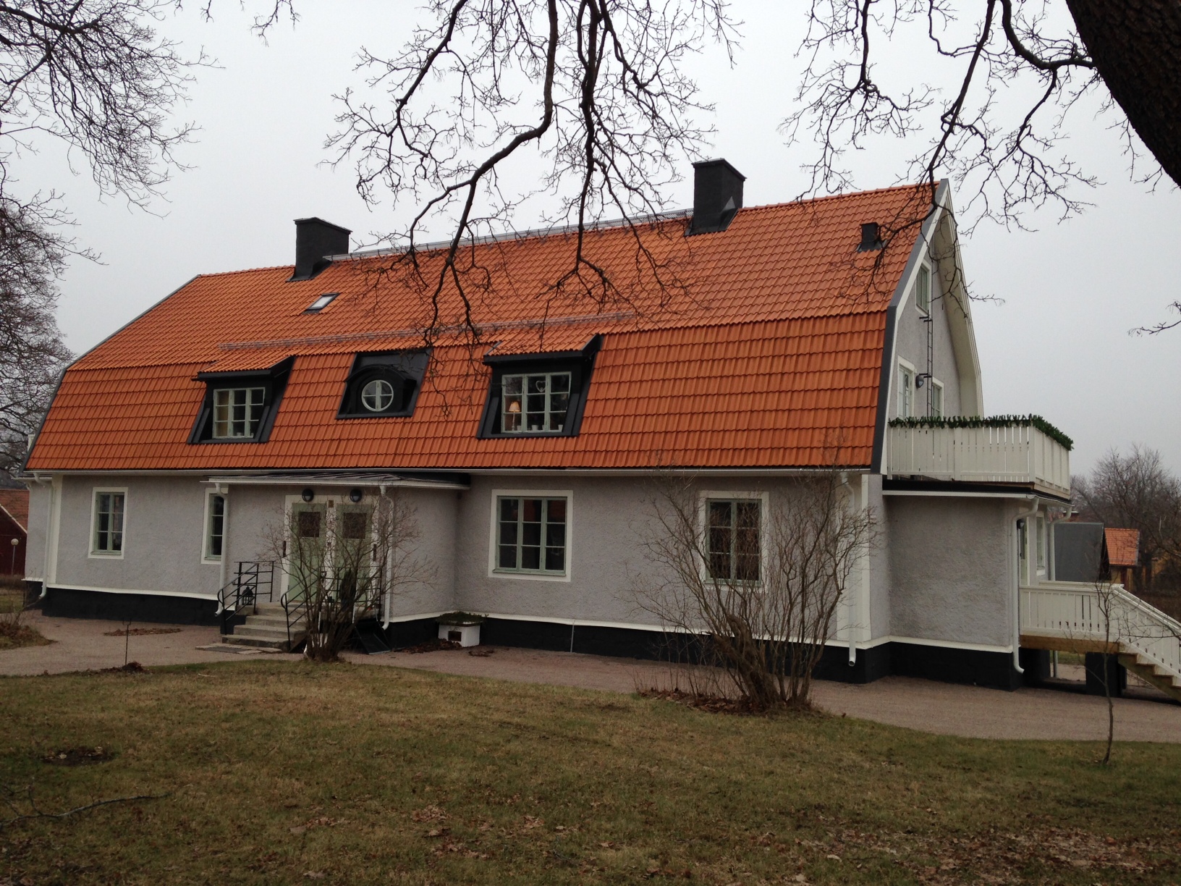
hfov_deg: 55.4
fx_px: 1126
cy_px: 443
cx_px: 590
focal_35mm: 33
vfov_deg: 42.9
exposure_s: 1/235
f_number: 2.4
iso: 50
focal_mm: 4.12
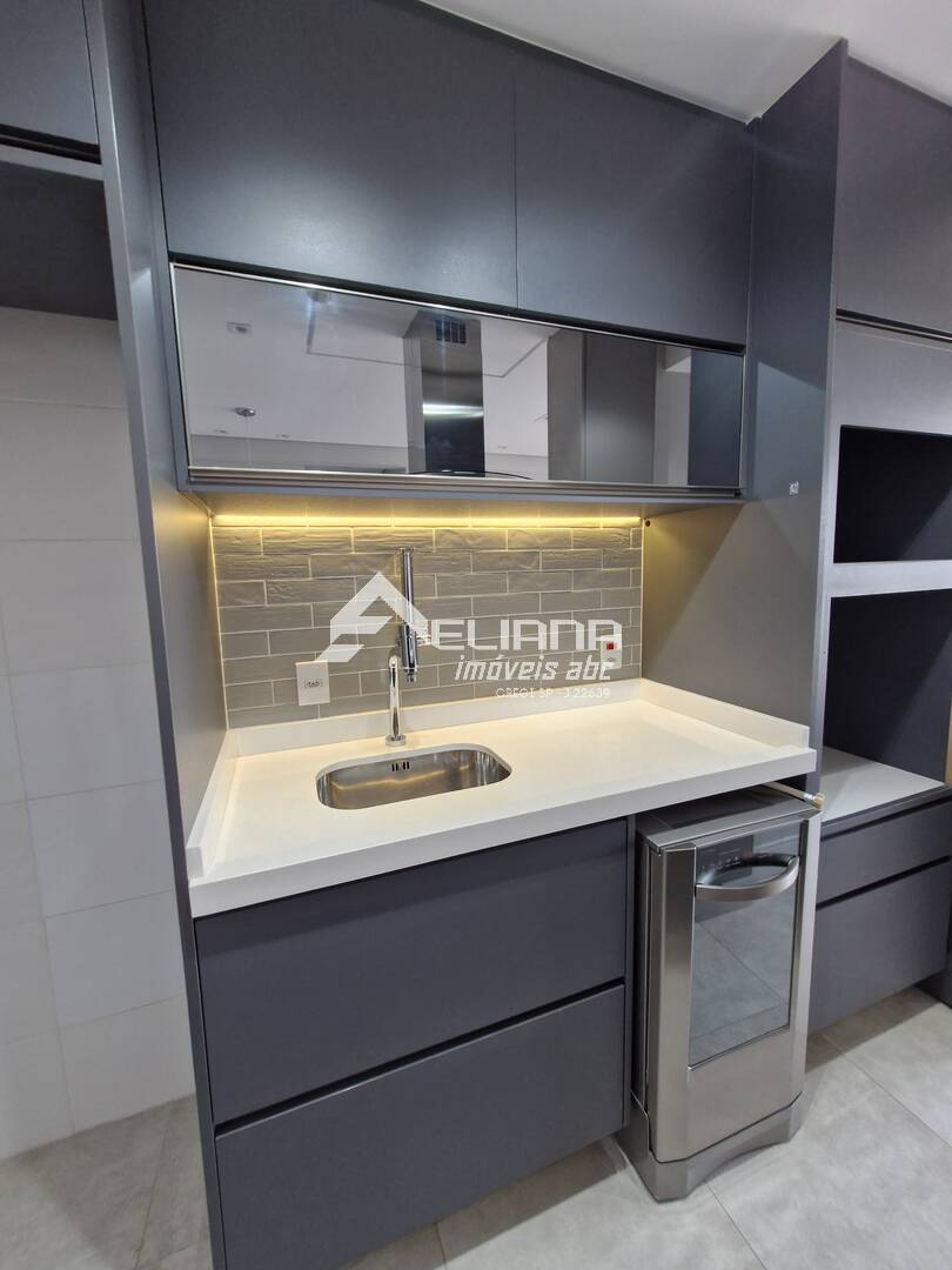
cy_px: 635
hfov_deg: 89.9
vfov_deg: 106.2
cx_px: 476
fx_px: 477
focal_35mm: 13
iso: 160
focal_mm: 1.74
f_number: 2.2
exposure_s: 1/60
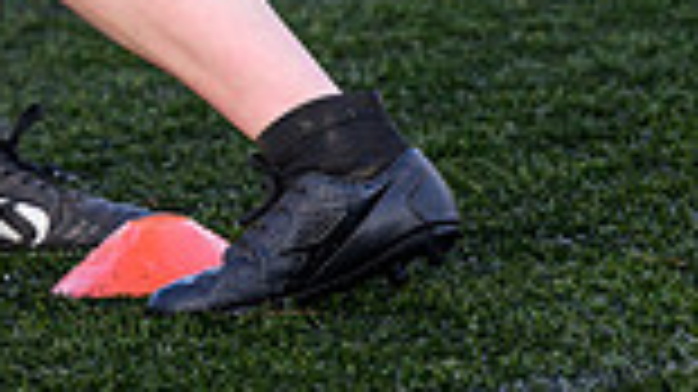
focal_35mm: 836
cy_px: -421
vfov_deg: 1.4
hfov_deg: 2.6
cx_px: -111
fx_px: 15465
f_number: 3.5
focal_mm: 165
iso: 500
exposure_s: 1/1000
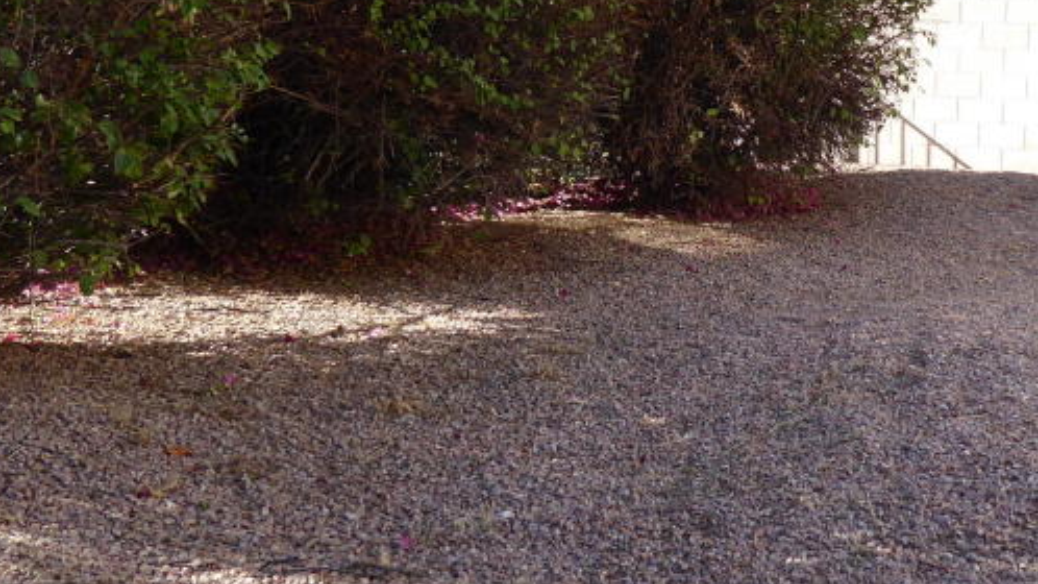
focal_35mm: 56
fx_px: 1541
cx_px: 742
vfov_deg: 21.4
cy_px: 271
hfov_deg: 36.6
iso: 80
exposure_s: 1/200
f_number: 3.3
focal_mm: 4.3
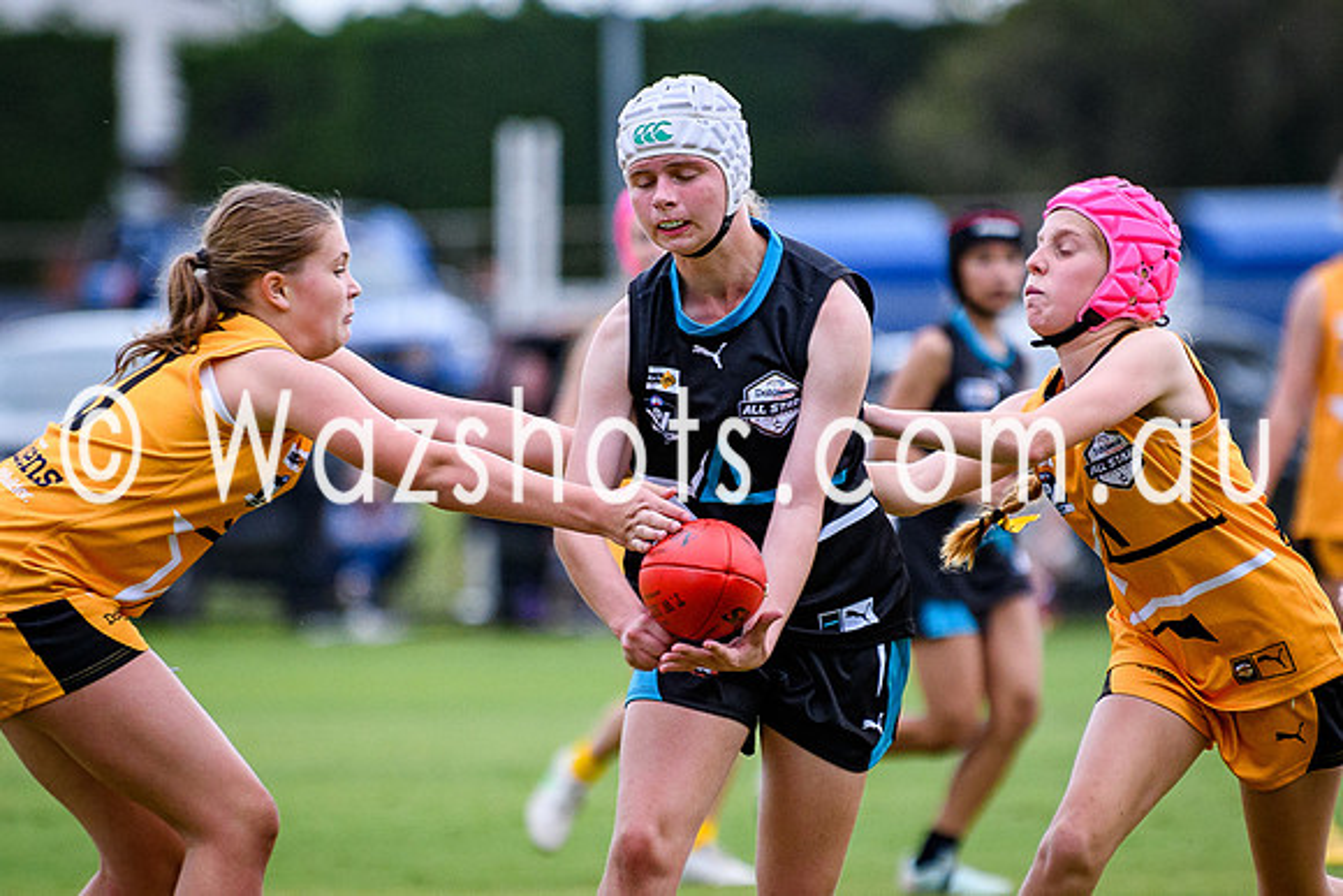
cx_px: 712
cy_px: 593
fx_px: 21790
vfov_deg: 2.4
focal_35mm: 584
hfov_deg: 3.5
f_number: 2.8
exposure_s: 1/1600
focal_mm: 200
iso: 450
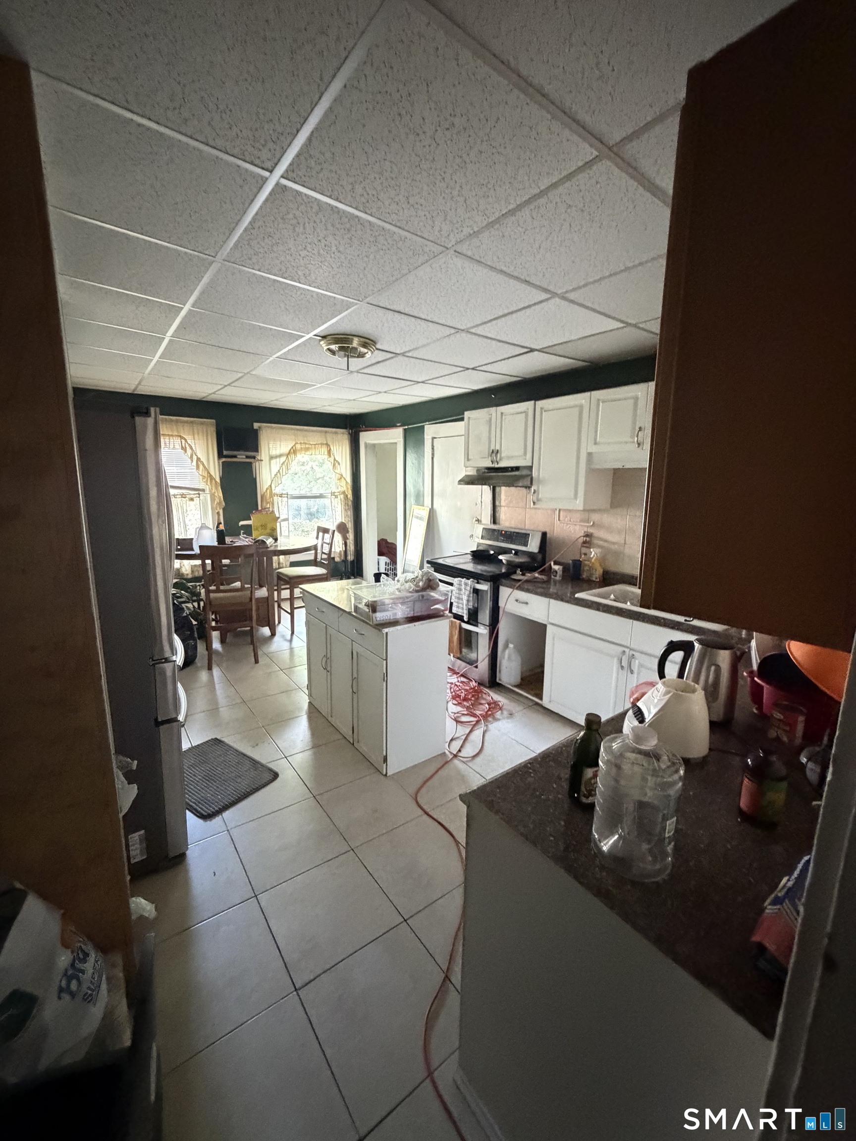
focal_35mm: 14
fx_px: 462
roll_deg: -0.2
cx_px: 428
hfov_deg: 85.7
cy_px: 570
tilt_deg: -10.0
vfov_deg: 102.1
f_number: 2.2
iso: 1250
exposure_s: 1/60
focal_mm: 2.22
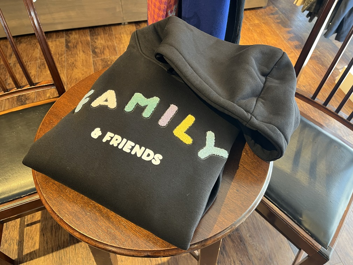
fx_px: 265
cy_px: 132
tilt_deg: -52.8
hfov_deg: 67.3
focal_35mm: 26
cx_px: 176
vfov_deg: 53.1
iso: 160
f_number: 1.6
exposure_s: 1/60
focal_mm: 5.1
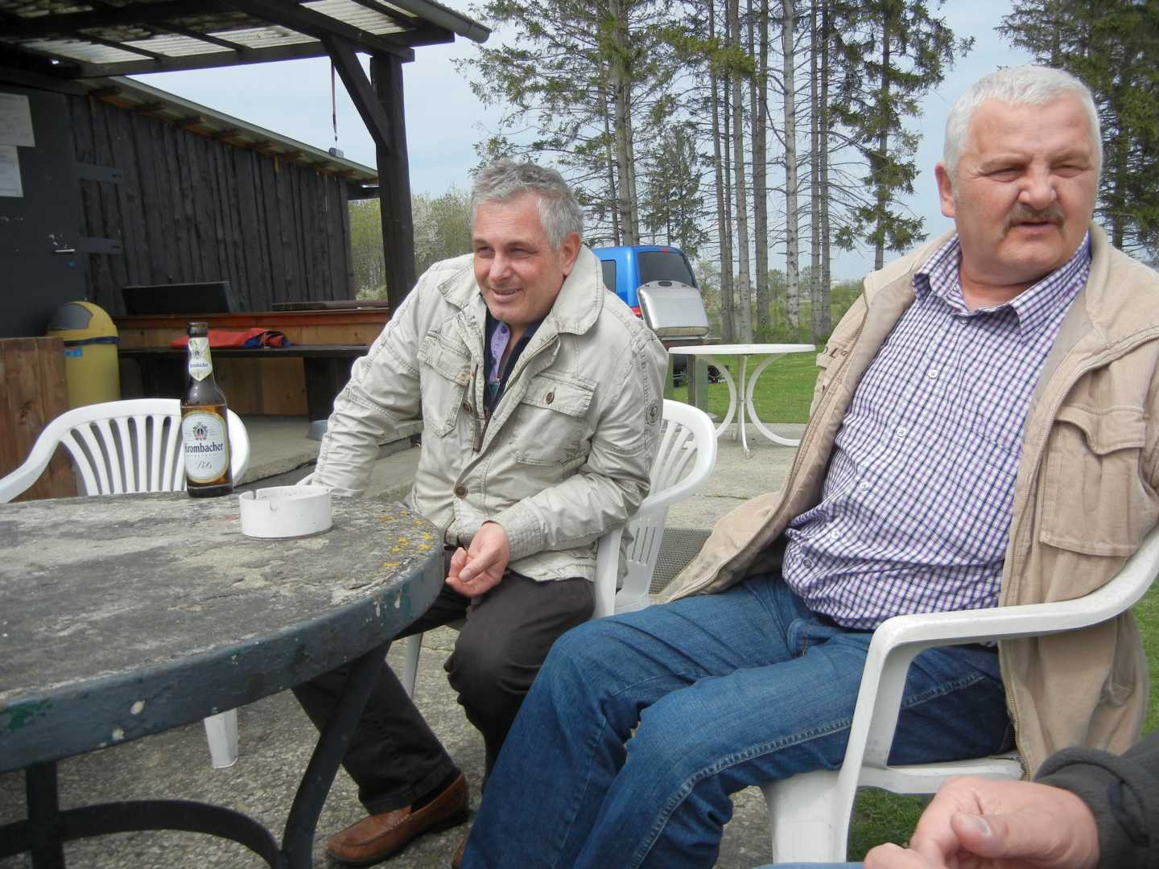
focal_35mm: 30
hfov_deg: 60.0
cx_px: 580
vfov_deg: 46.8
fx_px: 1004
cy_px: 434
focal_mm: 5.4
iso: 160
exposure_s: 1/369
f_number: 7
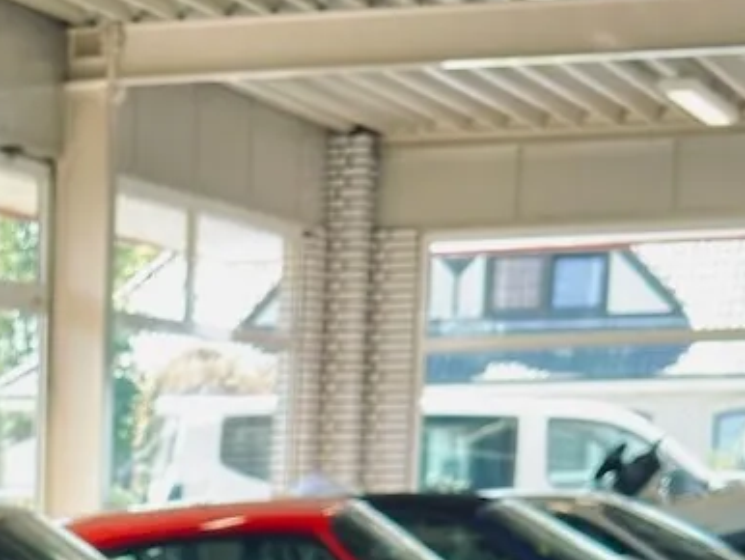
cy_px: 1225
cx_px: -185
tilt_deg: -14.5
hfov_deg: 15.4
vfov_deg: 10.7
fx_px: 2649
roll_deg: +0.7
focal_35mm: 123
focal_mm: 6.86
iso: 80
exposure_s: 1/121
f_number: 1.78
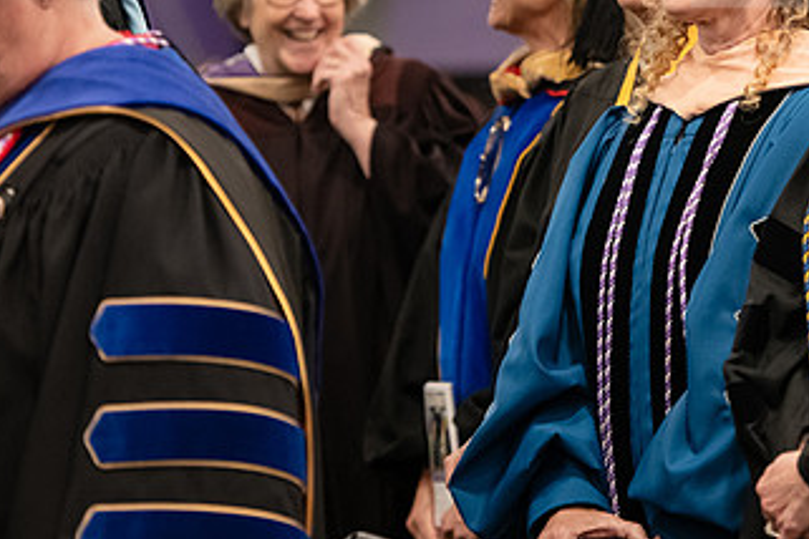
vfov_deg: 5.8
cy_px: 102
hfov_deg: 8.7
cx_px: 615
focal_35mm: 235
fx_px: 5281
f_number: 3.2
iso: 3200
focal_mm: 130
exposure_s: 1/200
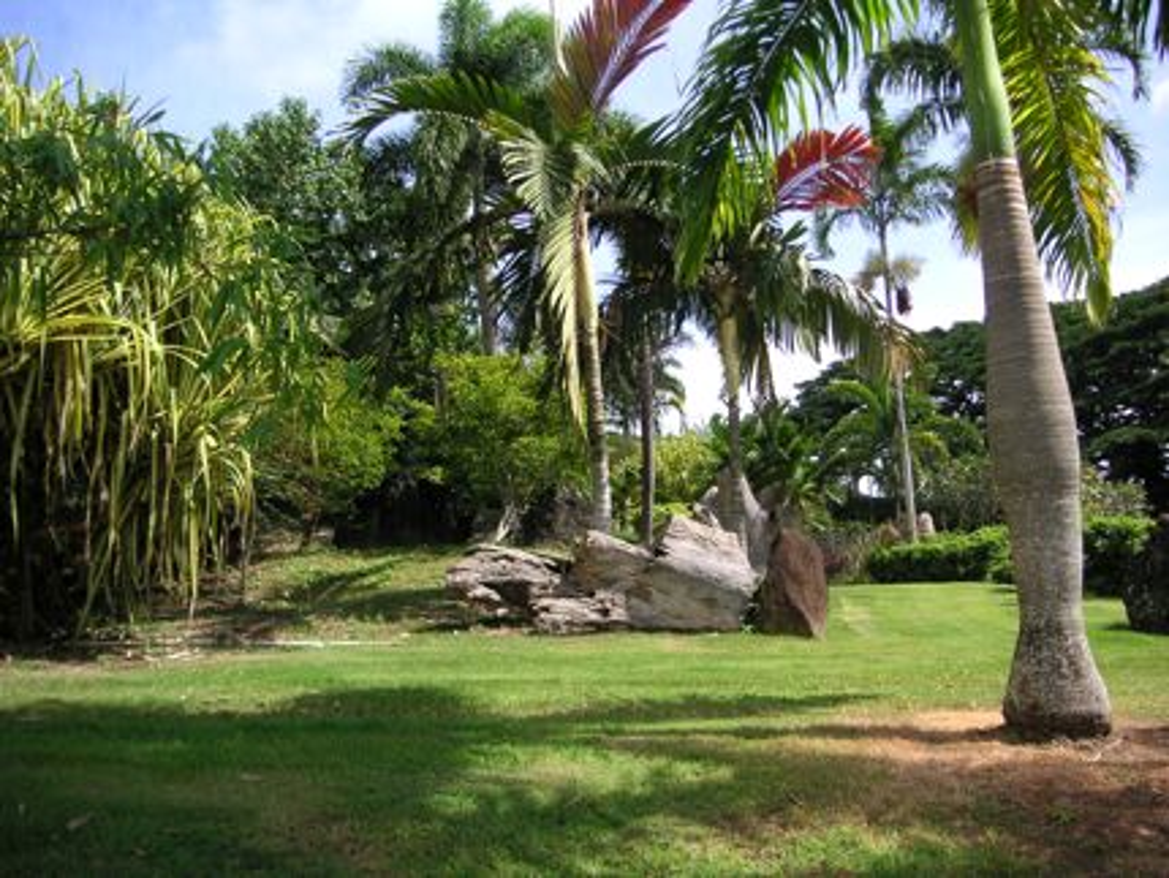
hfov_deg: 50.1
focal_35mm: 37
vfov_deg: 38.7
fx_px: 1250
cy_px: 439
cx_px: 584
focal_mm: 6.1
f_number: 2.8
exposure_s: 1/750
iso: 50
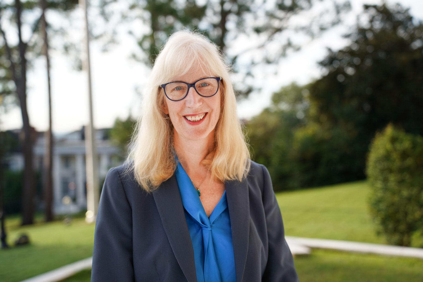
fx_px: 576
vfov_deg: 27.5
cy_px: 141
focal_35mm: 49
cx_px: 212
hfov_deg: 40.3
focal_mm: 49
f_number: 2.8
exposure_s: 1/400
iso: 100
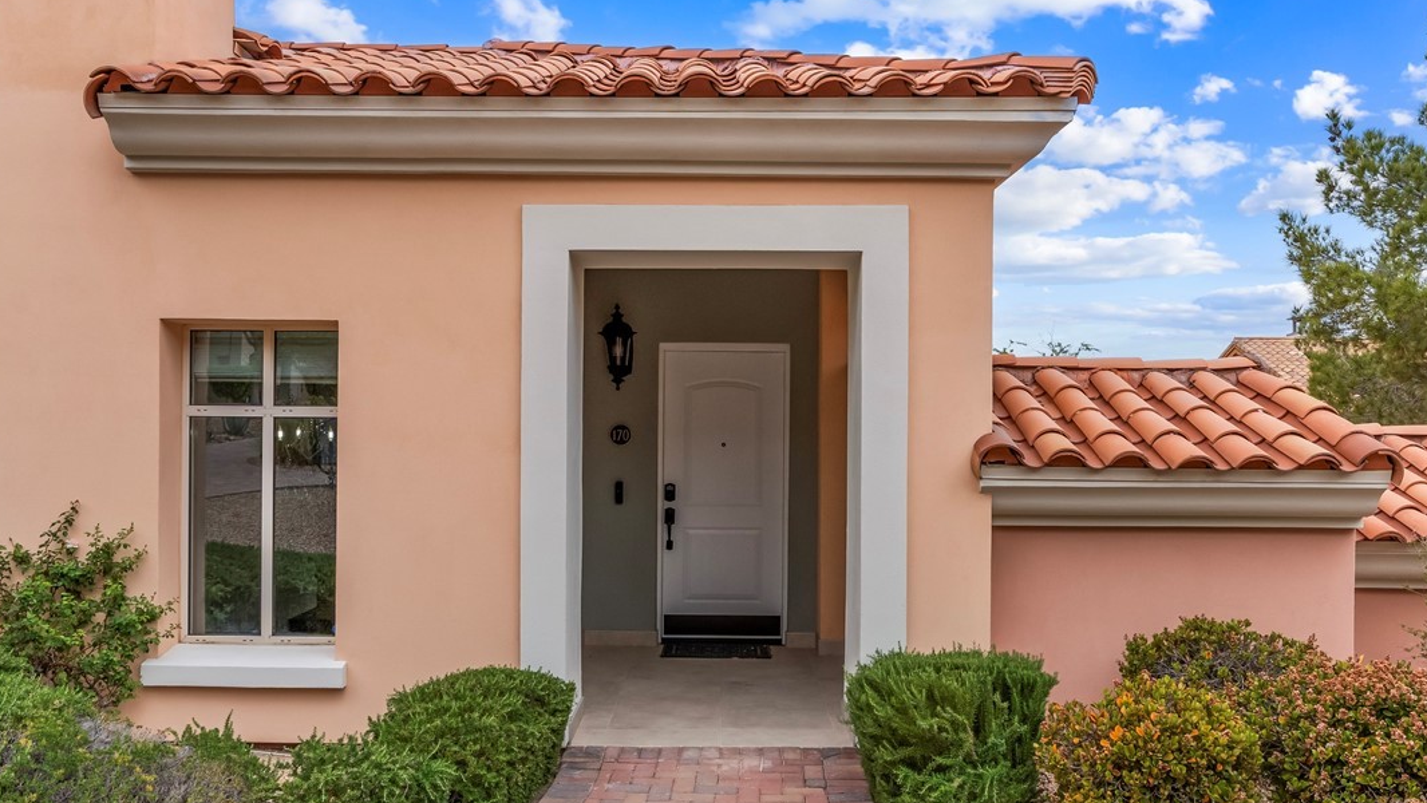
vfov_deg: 36.7
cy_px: 427
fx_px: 1211
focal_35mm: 32
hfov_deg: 61.0
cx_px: 711
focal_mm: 20
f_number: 8
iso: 400
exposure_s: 1/8000
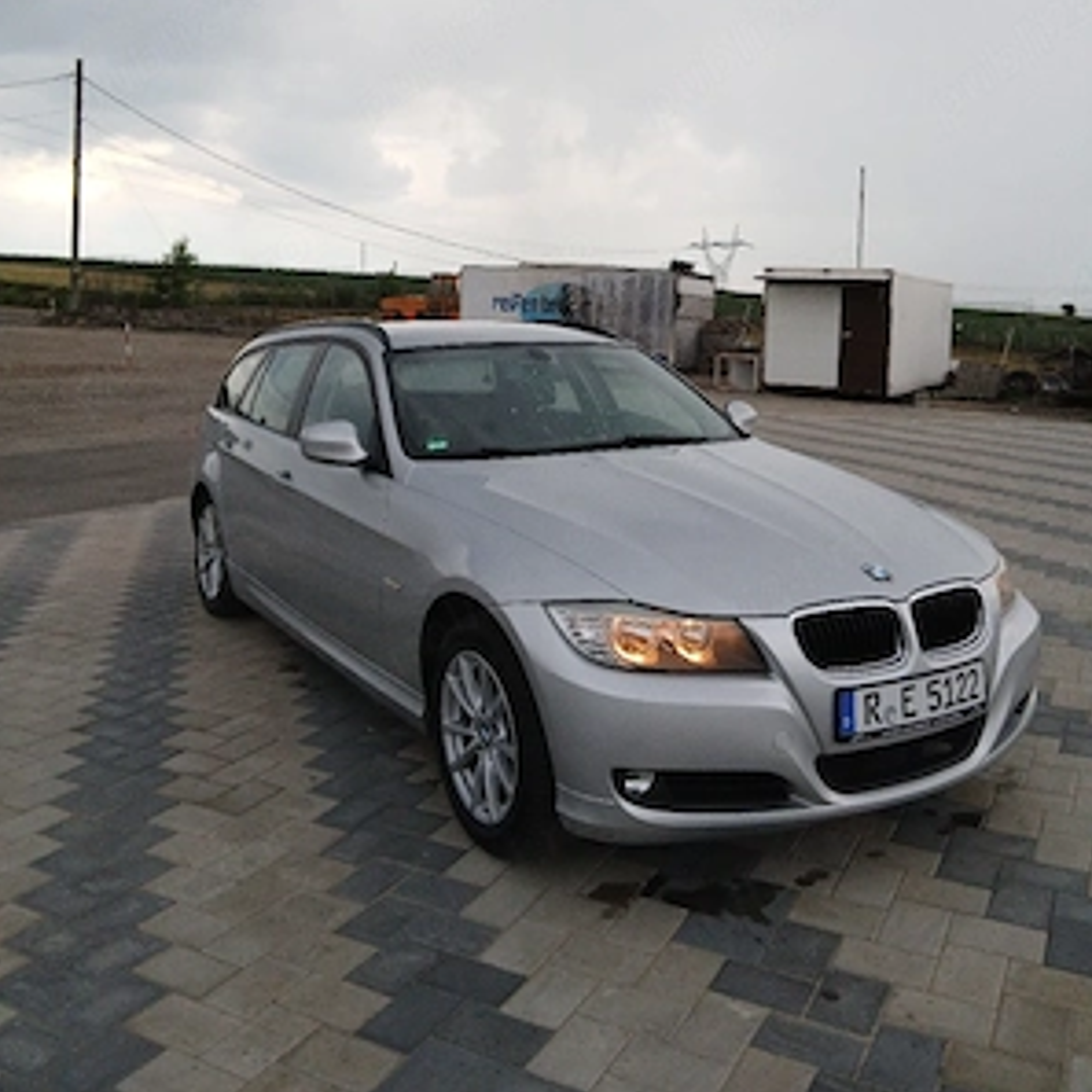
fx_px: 1106
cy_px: 364
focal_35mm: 31
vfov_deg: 51.6
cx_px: 548
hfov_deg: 52.5
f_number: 1.8
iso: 200
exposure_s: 1/50.3
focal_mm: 3.98
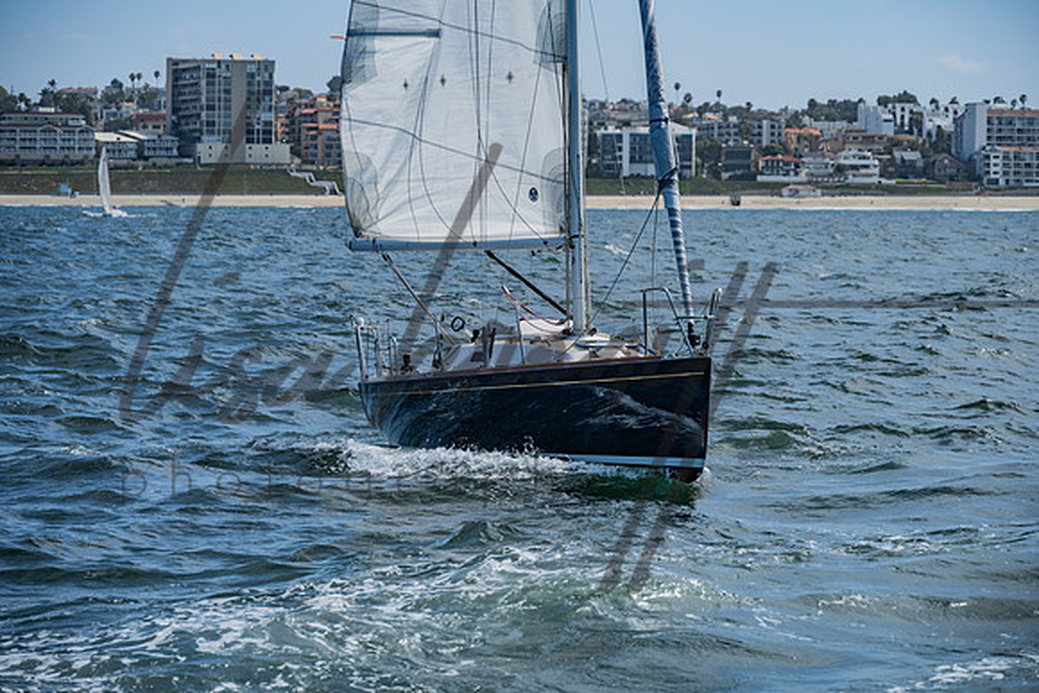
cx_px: 520
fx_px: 3482
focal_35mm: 121
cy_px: 346
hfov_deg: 17.0
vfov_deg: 11.4
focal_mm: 120
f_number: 6.3
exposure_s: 1/3200
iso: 200
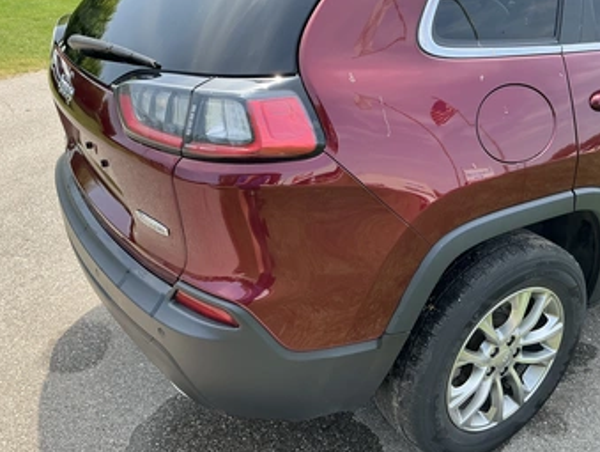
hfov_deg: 55.3
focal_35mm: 33
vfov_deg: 43.0
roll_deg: +0.9
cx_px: 312
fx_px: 573
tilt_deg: -22.8
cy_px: 207
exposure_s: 1/299
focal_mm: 3
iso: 25
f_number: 1.8
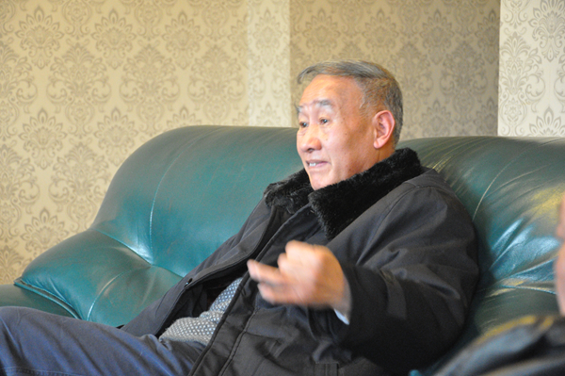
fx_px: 1647
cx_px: 282
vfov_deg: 13.0
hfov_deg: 19.5
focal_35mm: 105
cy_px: 188
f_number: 5.3
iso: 3200
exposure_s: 1/50
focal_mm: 70
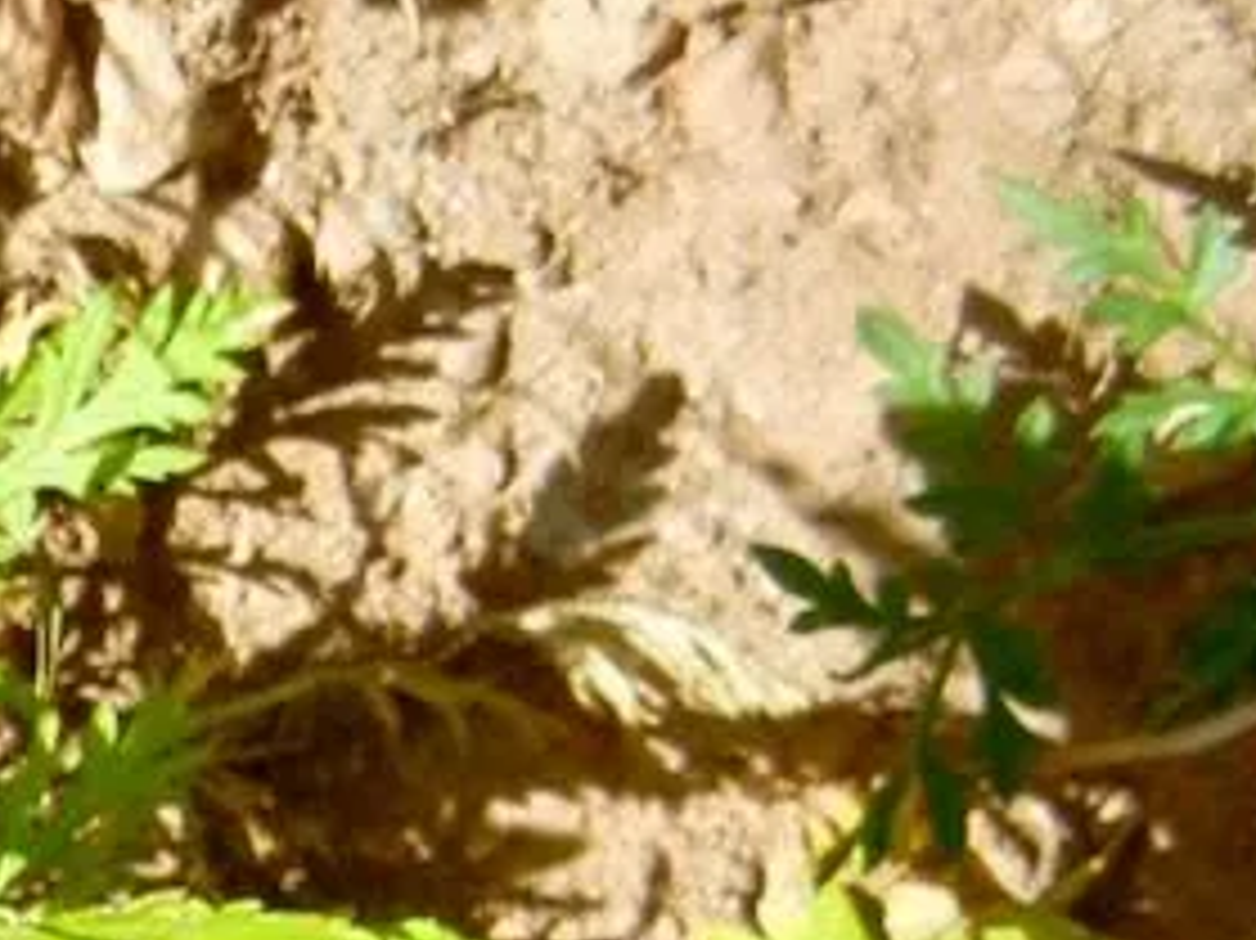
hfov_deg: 16.6
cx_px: -513
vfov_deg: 13.3
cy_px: 918
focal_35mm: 110
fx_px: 3990
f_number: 7
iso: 160
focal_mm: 5.4
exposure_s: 1/518
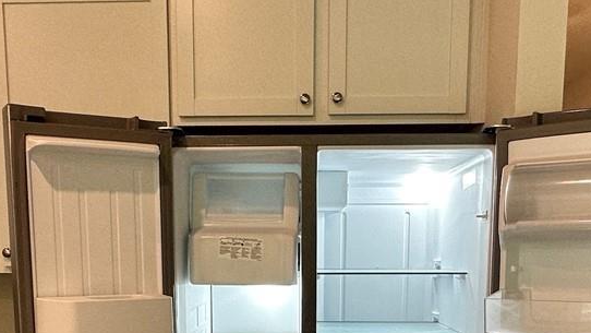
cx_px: 282
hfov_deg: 45.5
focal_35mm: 45
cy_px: 357
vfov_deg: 24.9
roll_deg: -0.2
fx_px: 705
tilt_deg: -8.2
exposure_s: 1/120
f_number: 2.2
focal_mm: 2.22
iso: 160
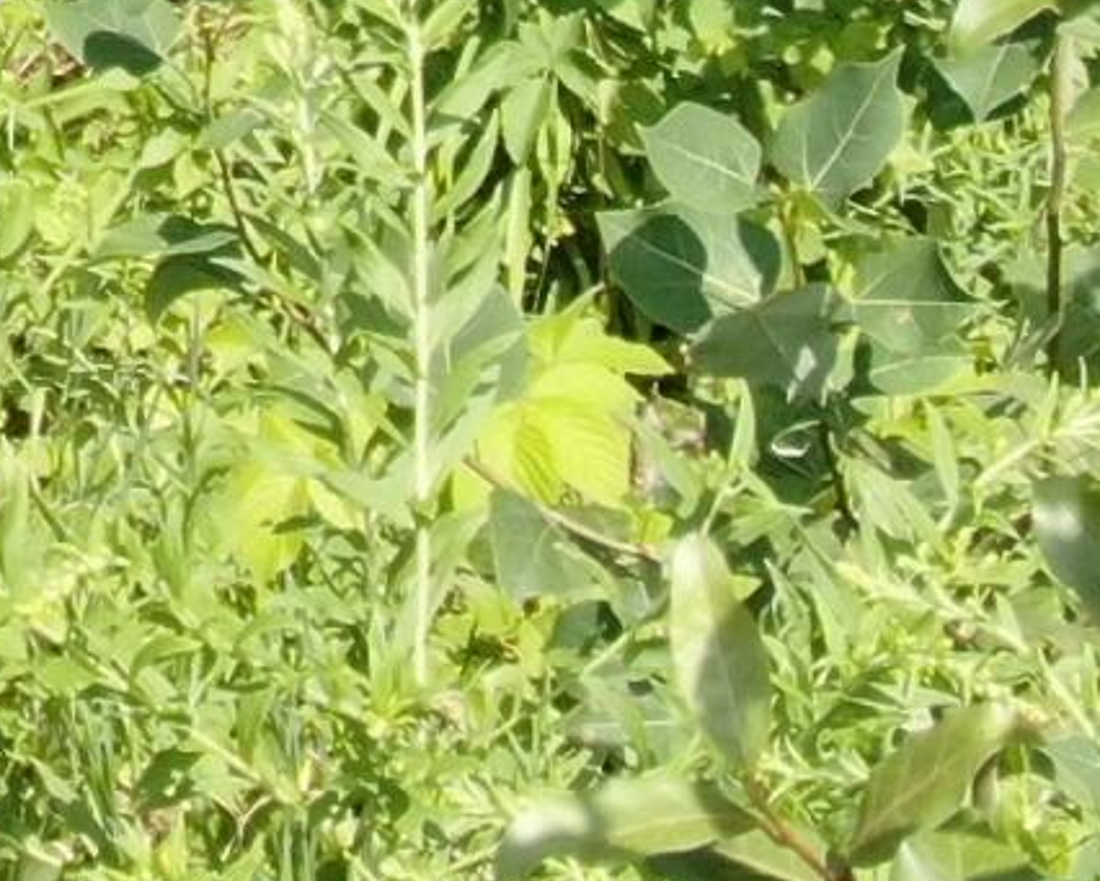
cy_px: -1263
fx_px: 10746
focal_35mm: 330
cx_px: -1079
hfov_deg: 5.7
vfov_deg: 4.6
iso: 100
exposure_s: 1/200
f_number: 3.8
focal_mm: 8.6
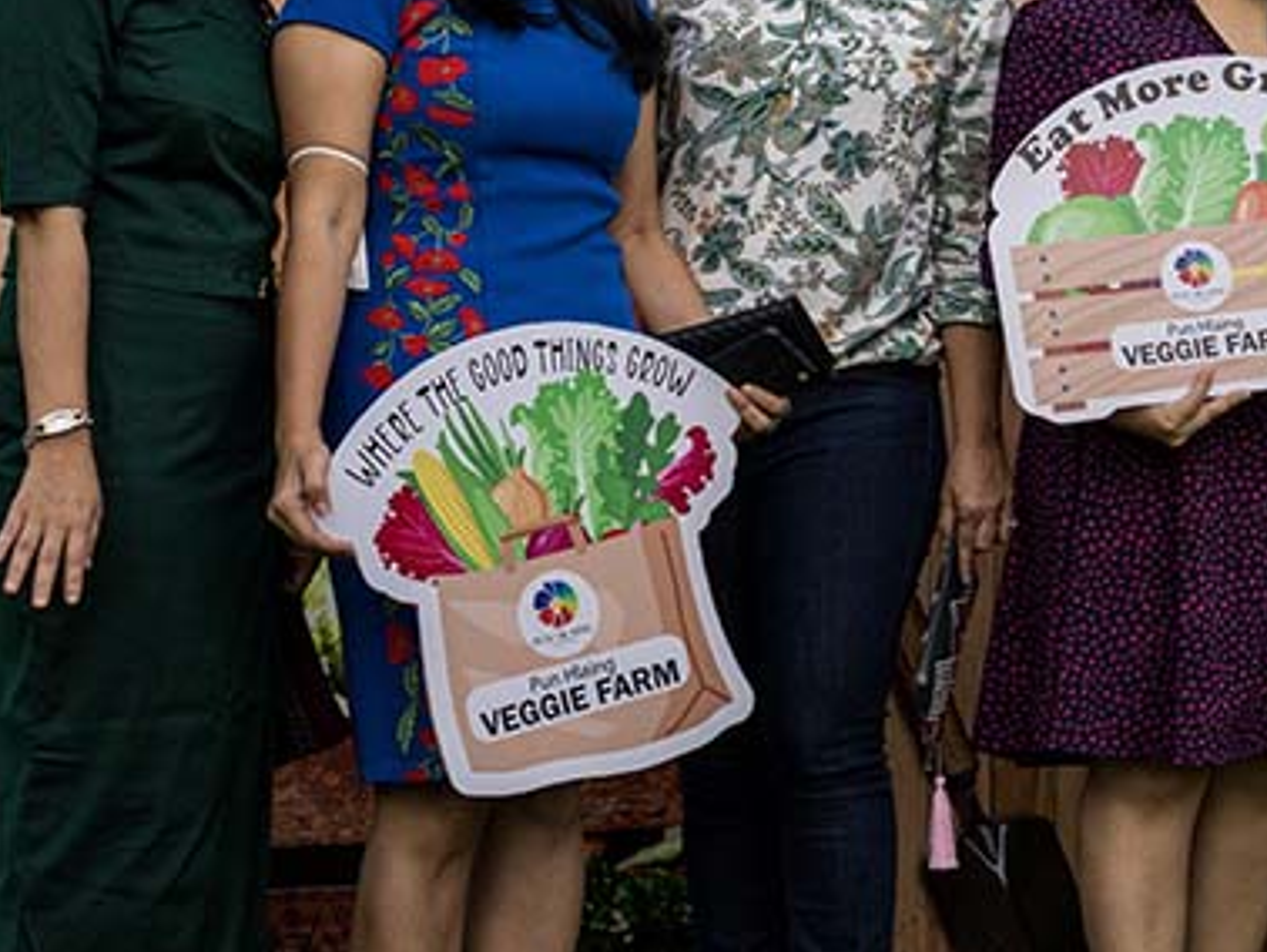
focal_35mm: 100
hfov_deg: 18.7
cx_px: 1492
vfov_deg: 14.7
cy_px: 235
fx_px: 3662
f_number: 7.1
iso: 560
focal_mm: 41
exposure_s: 1/320
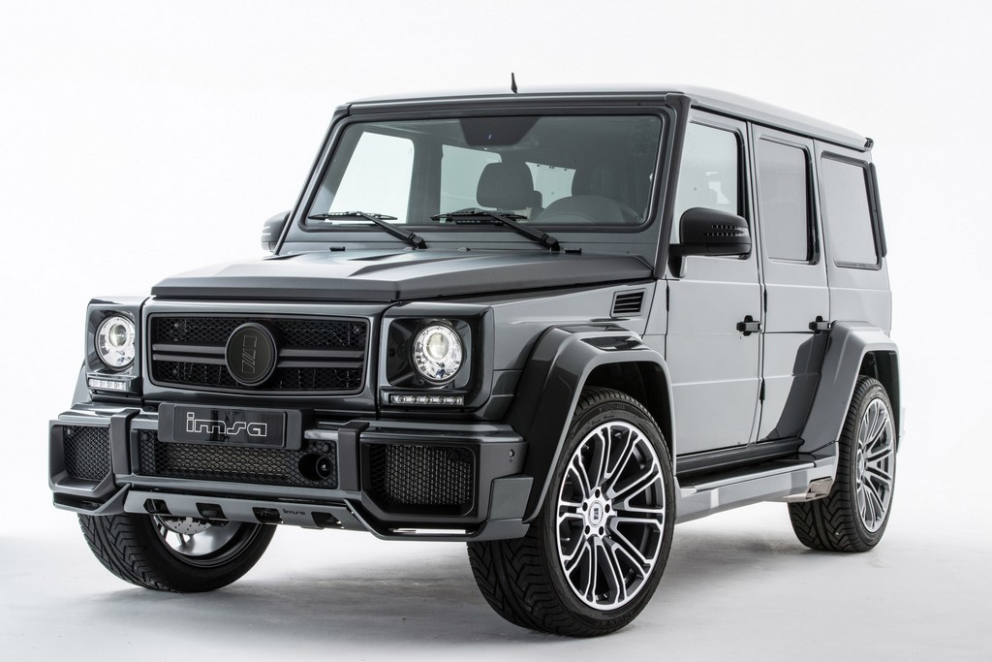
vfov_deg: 19.5
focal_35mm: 70
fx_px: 1929
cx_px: 496
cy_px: 331
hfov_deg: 28.8
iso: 160
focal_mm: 70
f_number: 20
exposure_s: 1/125
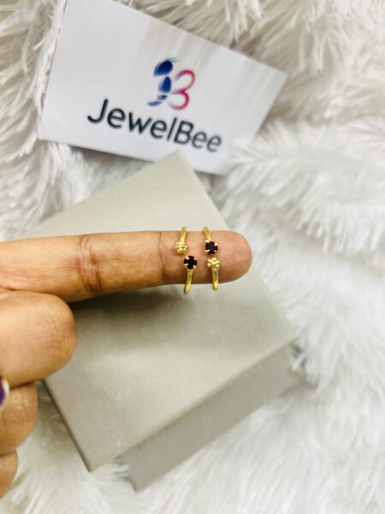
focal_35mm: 26
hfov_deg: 53.1
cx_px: 192
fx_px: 386
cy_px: 257
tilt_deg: -78.5
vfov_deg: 67.3
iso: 250
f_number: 1.5
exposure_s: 1/50
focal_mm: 5.7
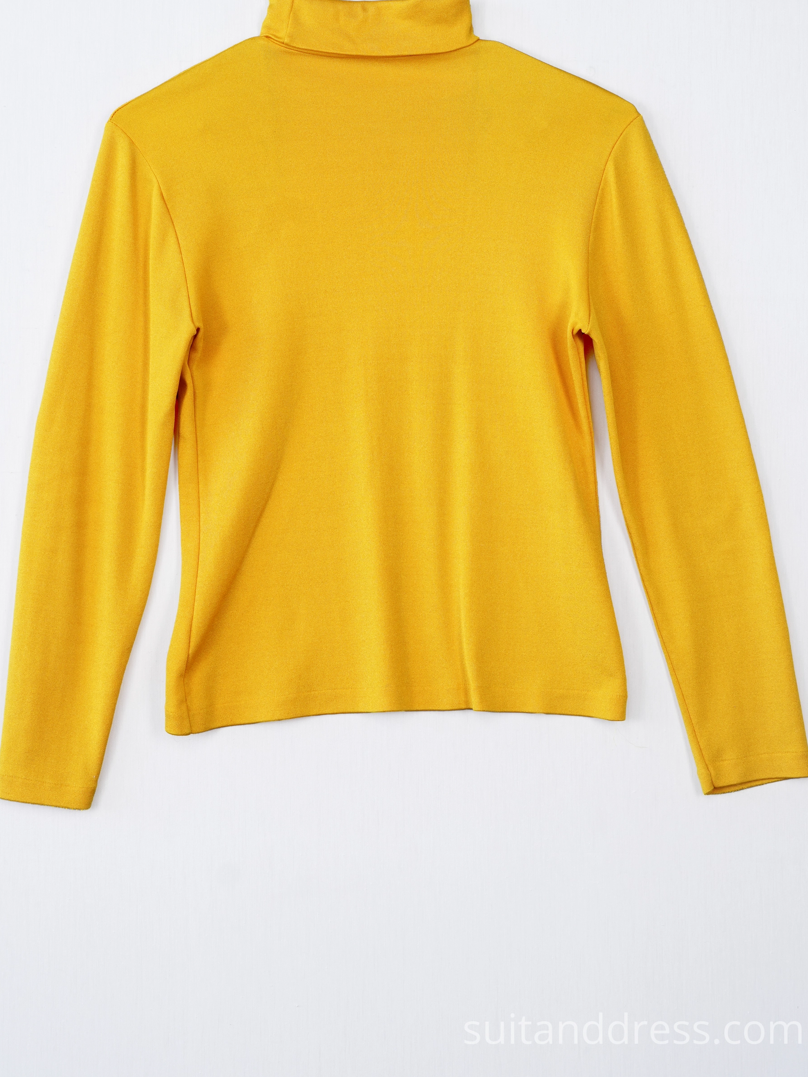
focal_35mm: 59
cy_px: 443
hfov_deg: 24.8
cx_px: 408
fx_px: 1837
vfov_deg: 32.6
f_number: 8
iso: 320
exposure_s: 1/40
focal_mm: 34
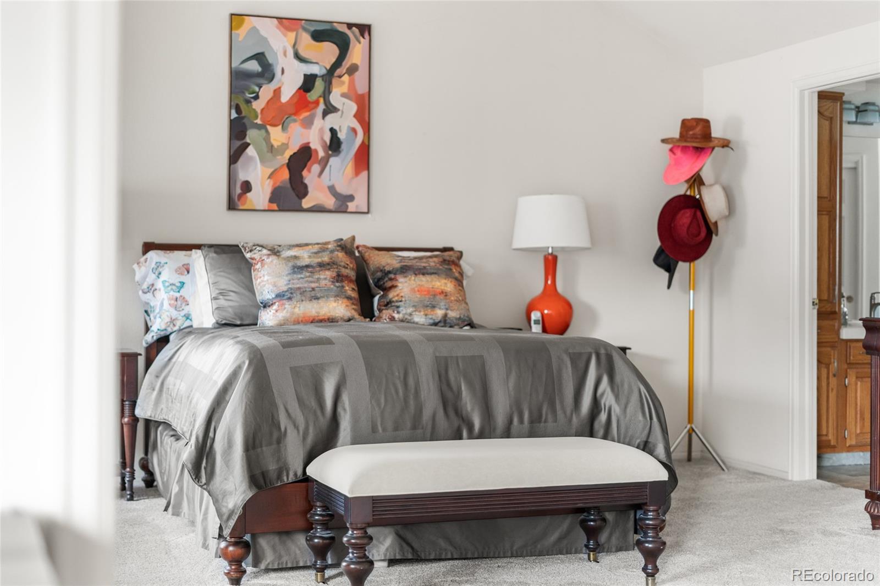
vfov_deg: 27.0
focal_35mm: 50
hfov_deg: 39.6
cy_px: 293
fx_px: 1222
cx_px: 440
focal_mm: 50
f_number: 1.8
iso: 500
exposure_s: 1/320
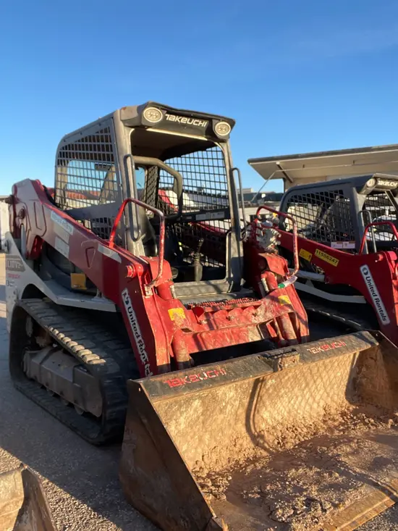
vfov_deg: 60.0
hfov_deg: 46.8
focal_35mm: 30
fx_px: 460
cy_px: 266
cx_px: 199
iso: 25
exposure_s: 1/397
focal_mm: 2.71
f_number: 2.2
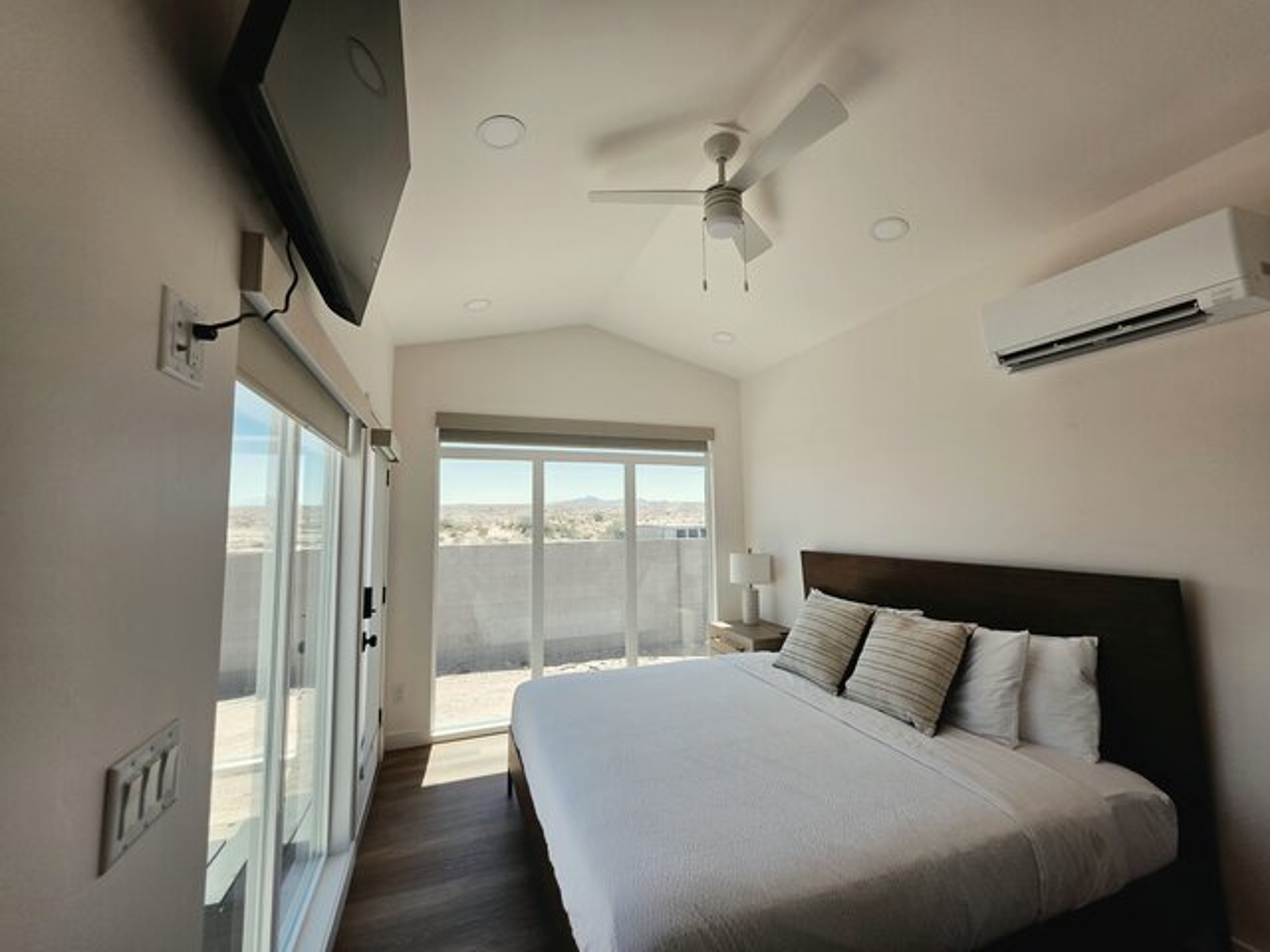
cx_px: 635
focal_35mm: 13
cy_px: 476
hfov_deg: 106.2
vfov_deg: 89.9
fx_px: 477
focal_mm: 2.2
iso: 40
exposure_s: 1/909
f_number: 1.9
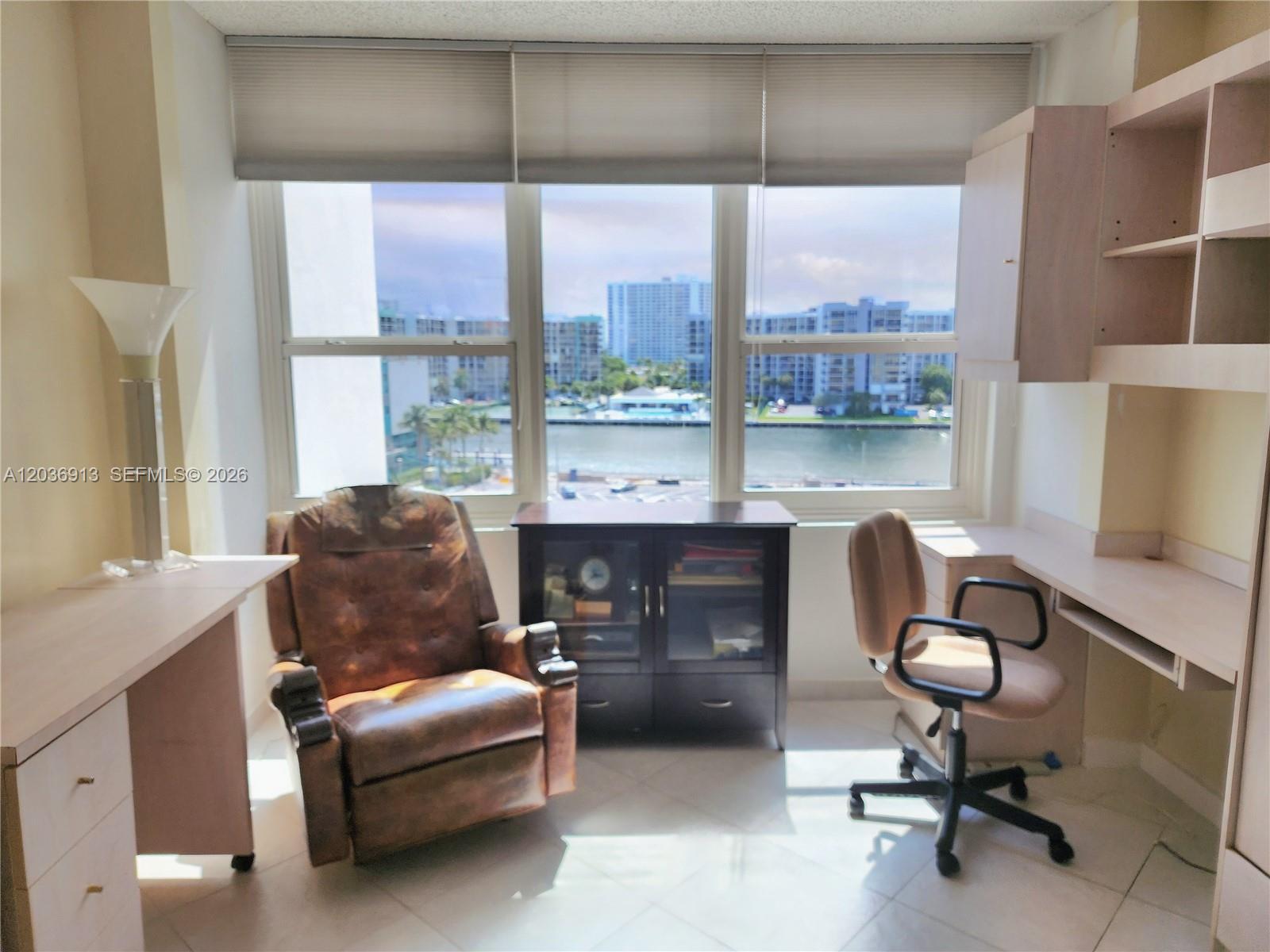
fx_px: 844
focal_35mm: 23
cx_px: 635
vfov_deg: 58.9
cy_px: 476
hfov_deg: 73.9
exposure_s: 1/182
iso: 16
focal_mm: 6.4
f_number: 1.8
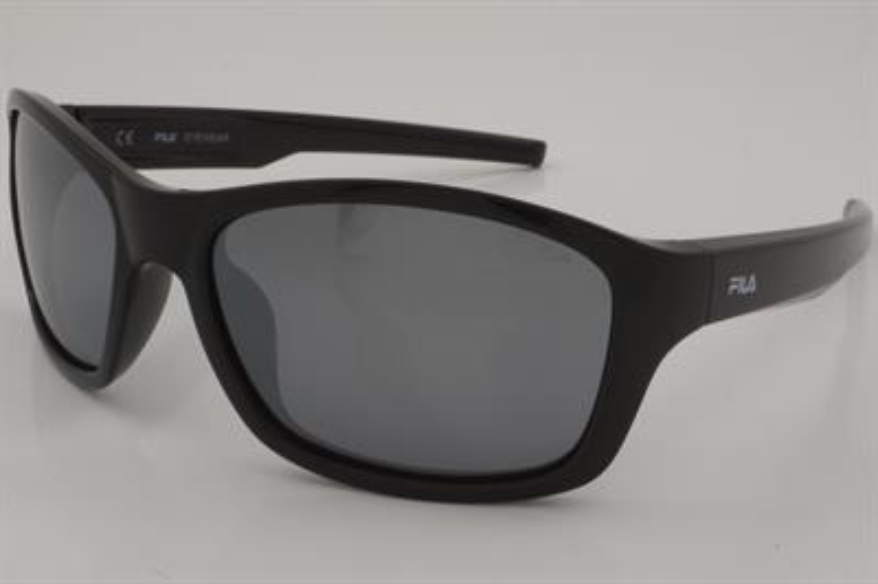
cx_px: 439
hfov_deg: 29.9
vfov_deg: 20.1
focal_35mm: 68
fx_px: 1645
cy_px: 292
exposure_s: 1/3
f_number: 36
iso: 100
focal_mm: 45
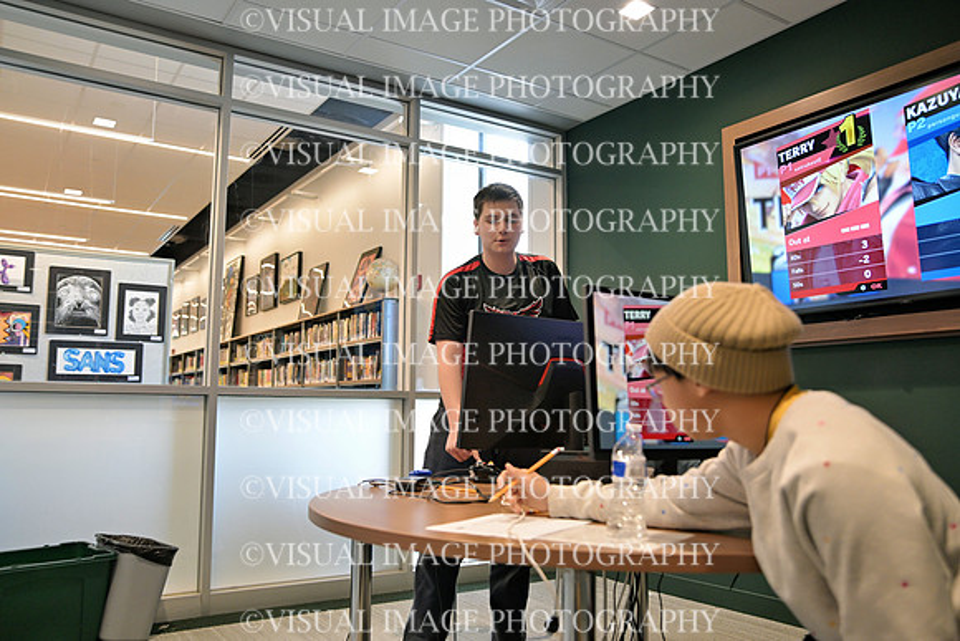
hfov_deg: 61.9
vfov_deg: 43.6
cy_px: 320
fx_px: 800
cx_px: 480
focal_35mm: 30
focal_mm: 30
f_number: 2.8
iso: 1600
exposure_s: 1/250
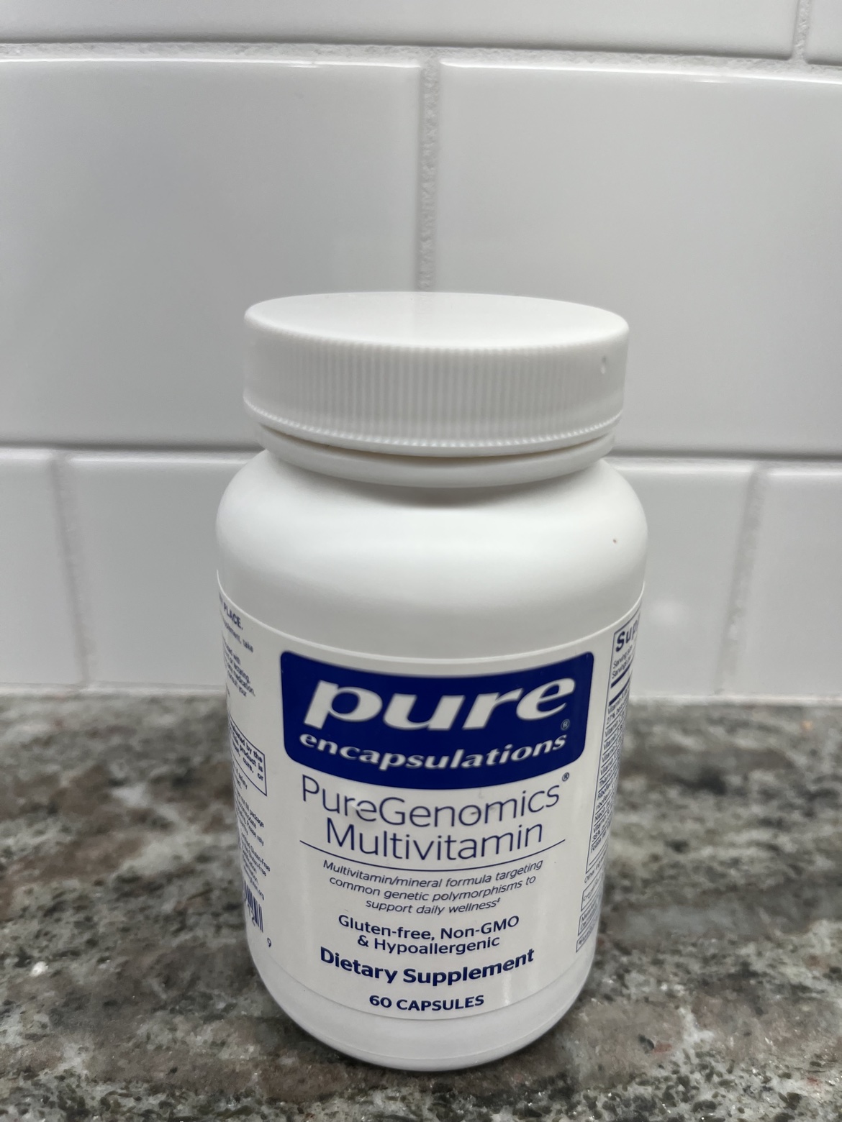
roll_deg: -0.6
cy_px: 561
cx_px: 421
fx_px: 843
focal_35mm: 26
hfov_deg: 53.1
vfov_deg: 67.3
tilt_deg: -23.2
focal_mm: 5.1
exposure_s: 1/120
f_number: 1.6
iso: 40
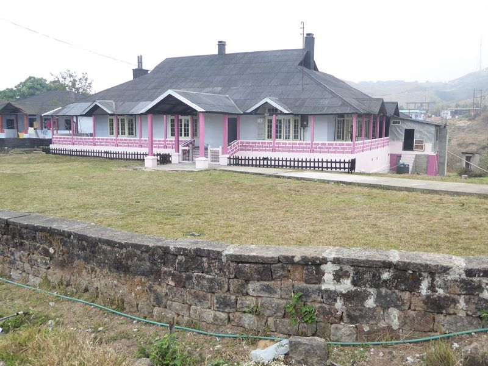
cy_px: 183
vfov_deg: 41.8
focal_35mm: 34
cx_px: 244
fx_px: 479
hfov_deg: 54.0
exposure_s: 1/125
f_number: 3.6
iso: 125
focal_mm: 5.8
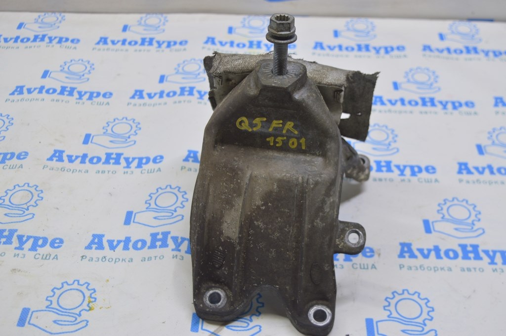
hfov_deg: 41.1
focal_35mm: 48
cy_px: 168
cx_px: 253
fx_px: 674
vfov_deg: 28.0
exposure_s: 1/25
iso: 400
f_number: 5.6
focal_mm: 32
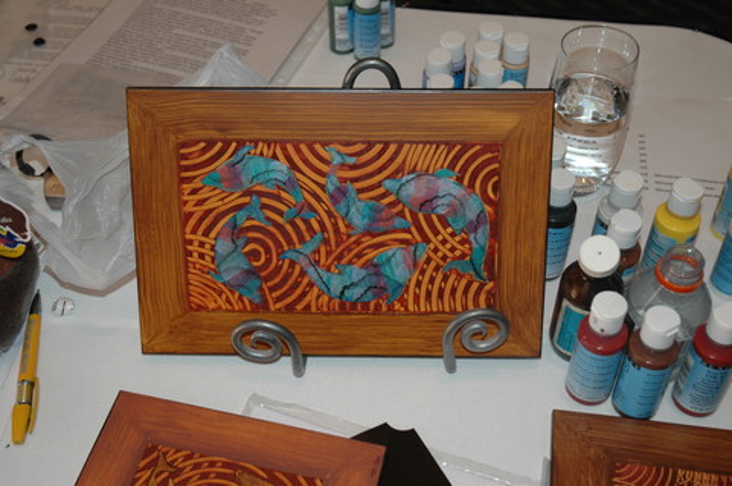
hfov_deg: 37.9
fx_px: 1066
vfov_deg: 25.7
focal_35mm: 52
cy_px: 243
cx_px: 366
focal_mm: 35
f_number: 4.2
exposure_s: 1/60
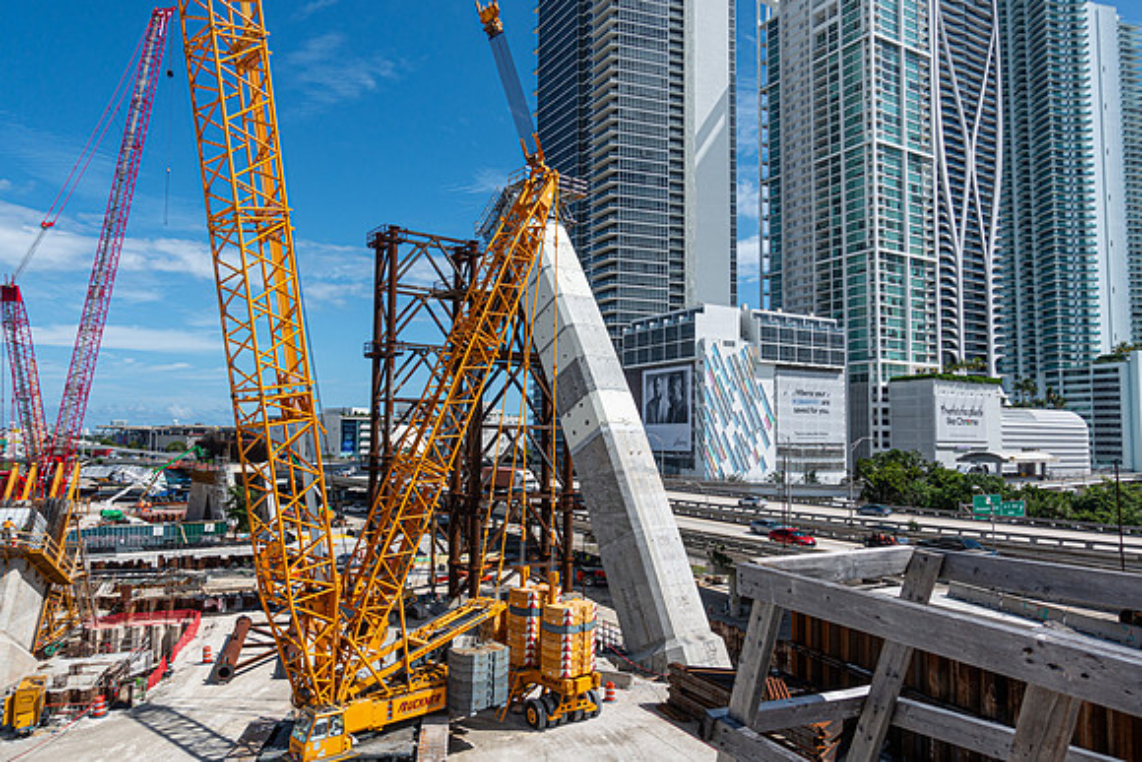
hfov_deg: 73.7
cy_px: 381
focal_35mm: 24
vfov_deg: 53.2
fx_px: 761
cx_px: 571
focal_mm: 8.8
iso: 125
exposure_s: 1/200
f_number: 4
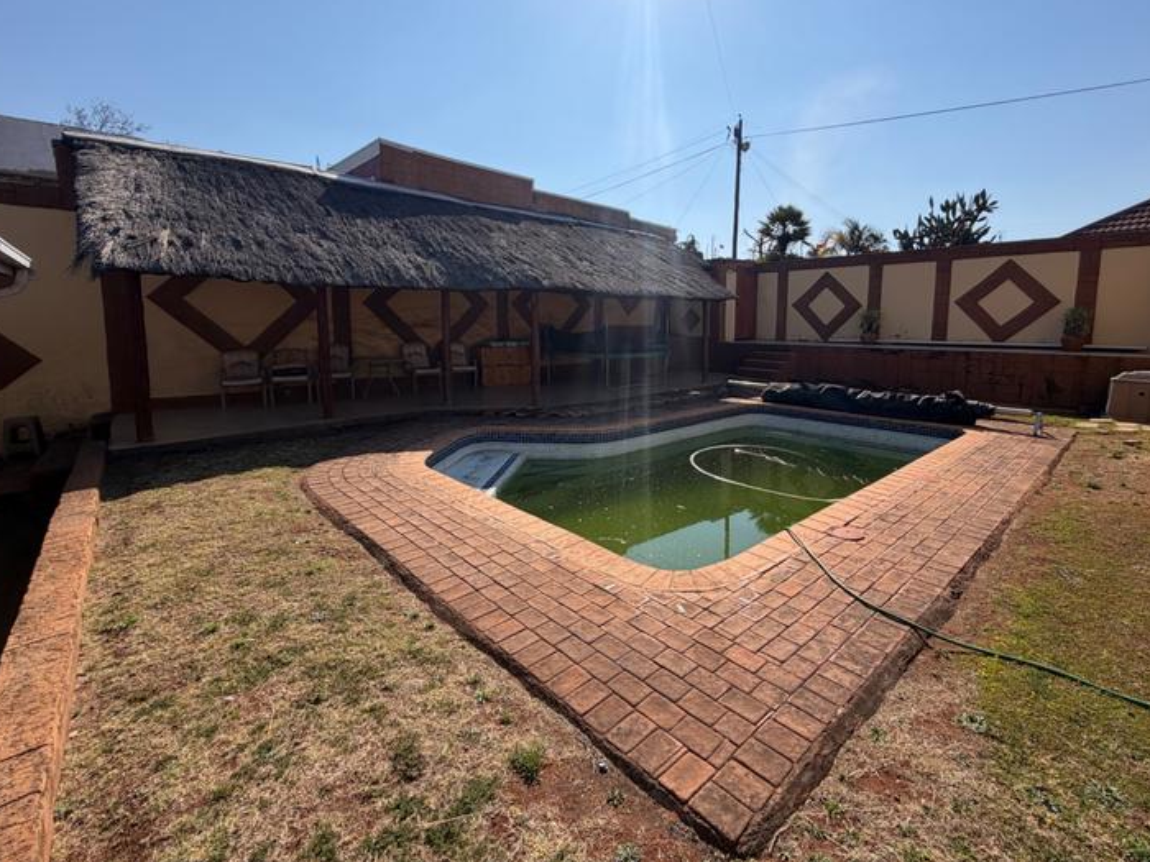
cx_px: 634
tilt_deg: -4.9
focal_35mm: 16
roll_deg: +0.2
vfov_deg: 77.8
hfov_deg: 94.2
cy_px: 379
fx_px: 532
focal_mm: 2.22
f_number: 2.2
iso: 20
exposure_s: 1/1050
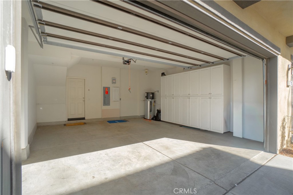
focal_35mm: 15
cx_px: 146
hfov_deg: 100.4
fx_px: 122
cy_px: 98
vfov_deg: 77.3
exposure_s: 1/60
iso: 100
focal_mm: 10
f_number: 7.1
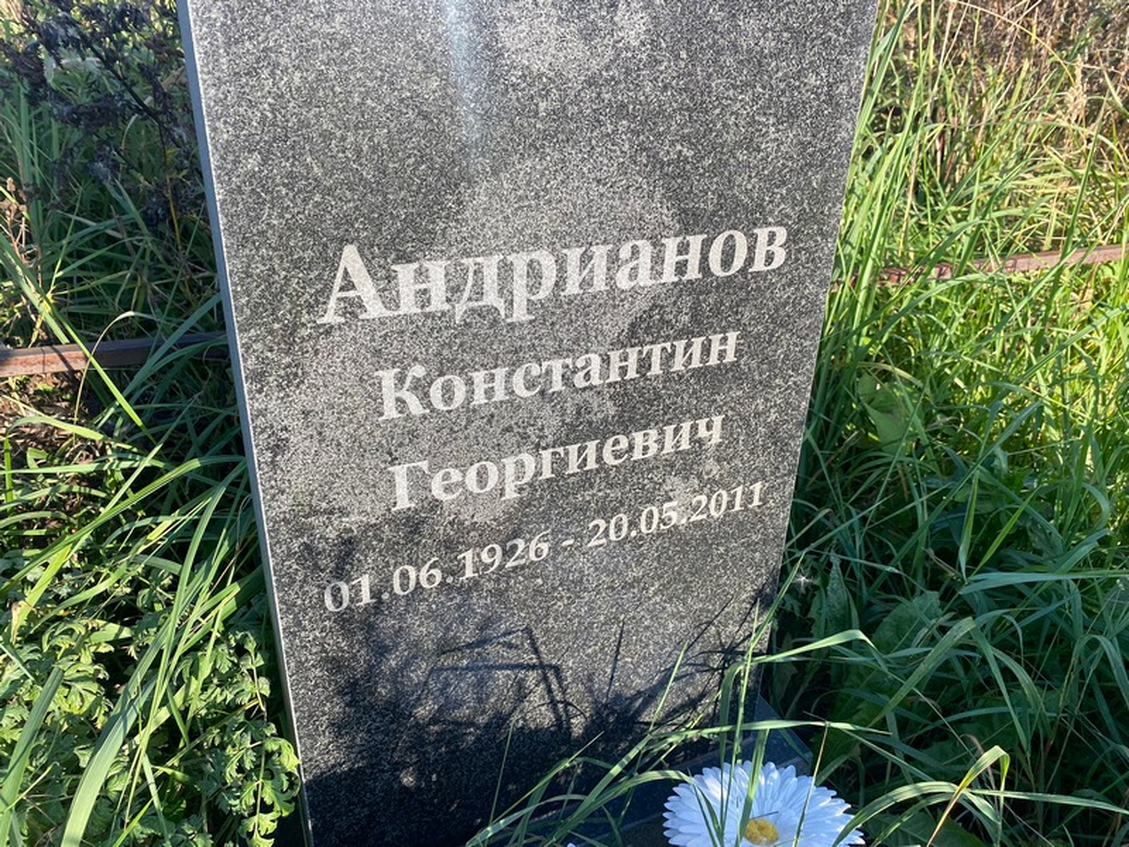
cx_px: 564
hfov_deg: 67.3
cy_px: 424
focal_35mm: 26
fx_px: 848
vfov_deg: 53.1
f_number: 1.8
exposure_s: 1/573
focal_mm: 4.25
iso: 32
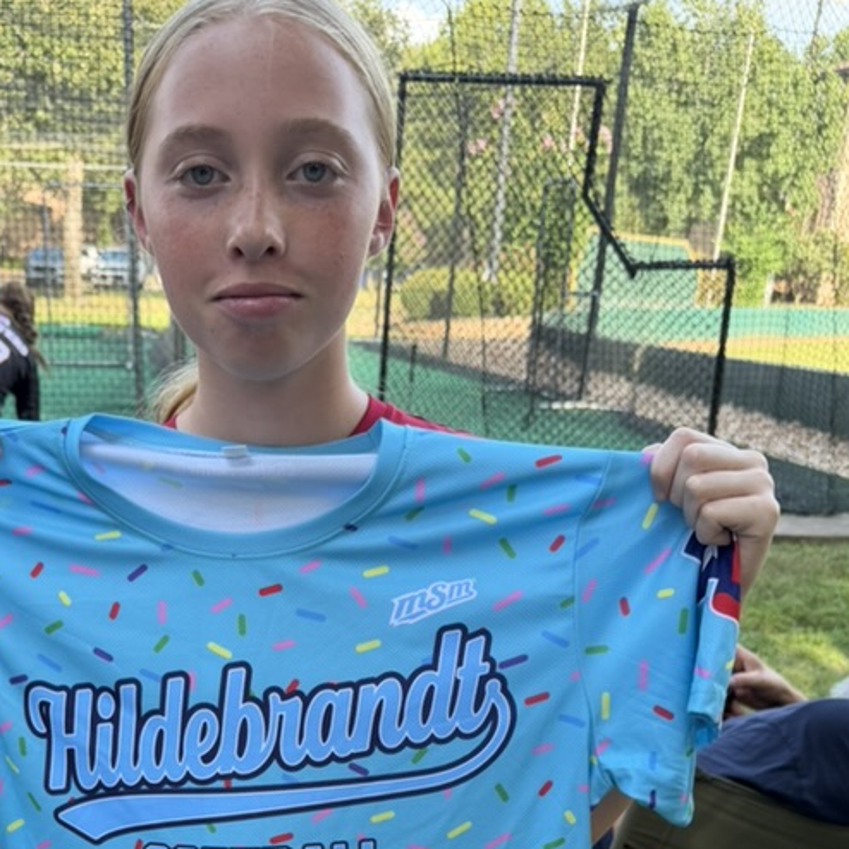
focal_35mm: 44
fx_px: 1221
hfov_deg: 37.8
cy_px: 875
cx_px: 260
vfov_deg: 34.4
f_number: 1.78
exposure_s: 1/212
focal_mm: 6.76
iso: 64
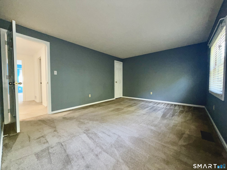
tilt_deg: -2.1
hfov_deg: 102.1
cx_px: 114
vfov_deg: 85.7
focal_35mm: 14
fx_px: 92
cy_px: 85
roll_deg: +0.1
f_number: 2.2
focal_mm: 2.22
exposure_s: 1/60
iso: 160
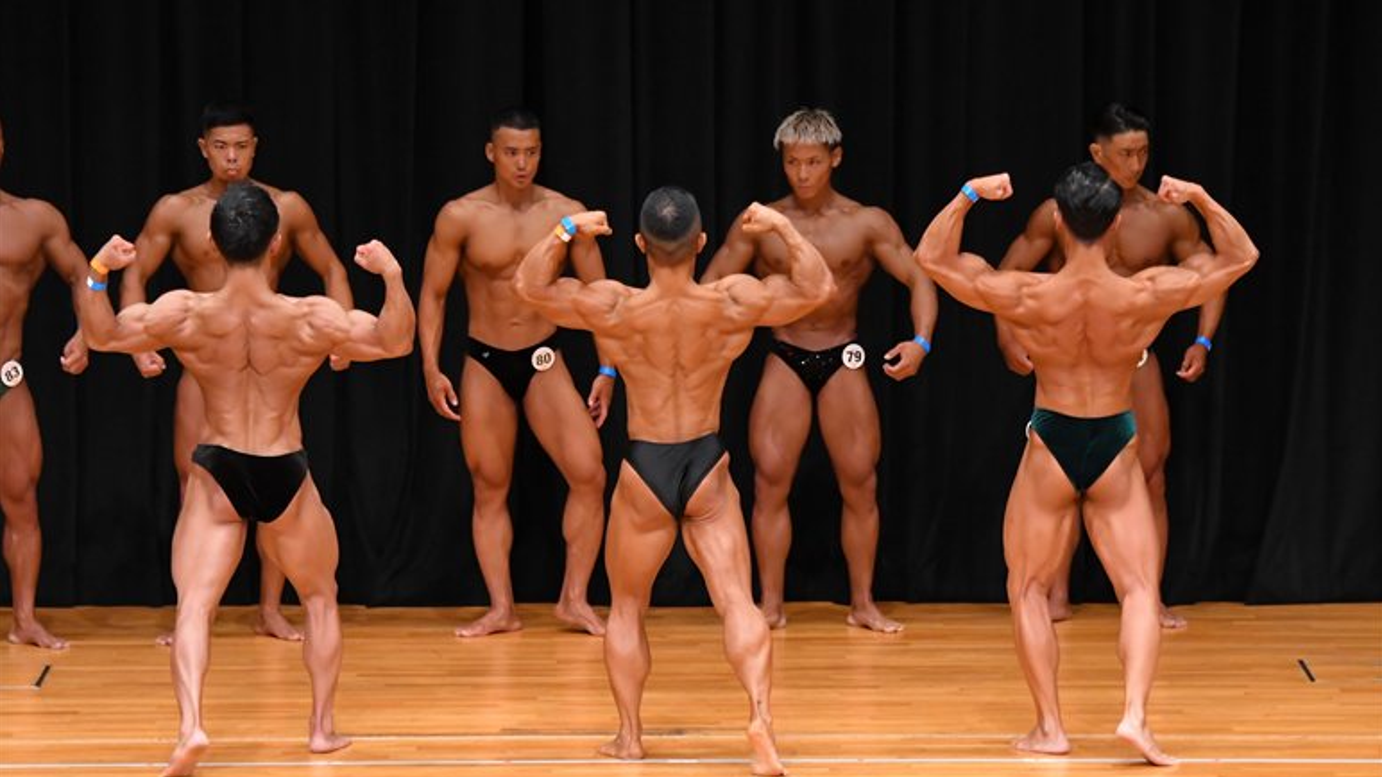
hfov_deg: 9.5
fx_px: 8354
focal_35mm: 228
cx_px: 692
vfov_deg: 5.3
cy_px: 419
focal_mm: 145
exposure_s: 1/400
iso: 4000
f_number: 5.6
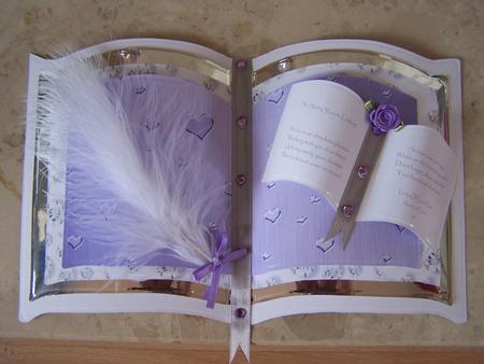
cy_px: 182
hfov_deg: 49.0
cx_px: 242
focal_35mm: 38
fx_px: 532
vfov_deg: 37.8
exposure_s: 1/20
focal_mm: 6.3
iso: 140
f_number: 2.8
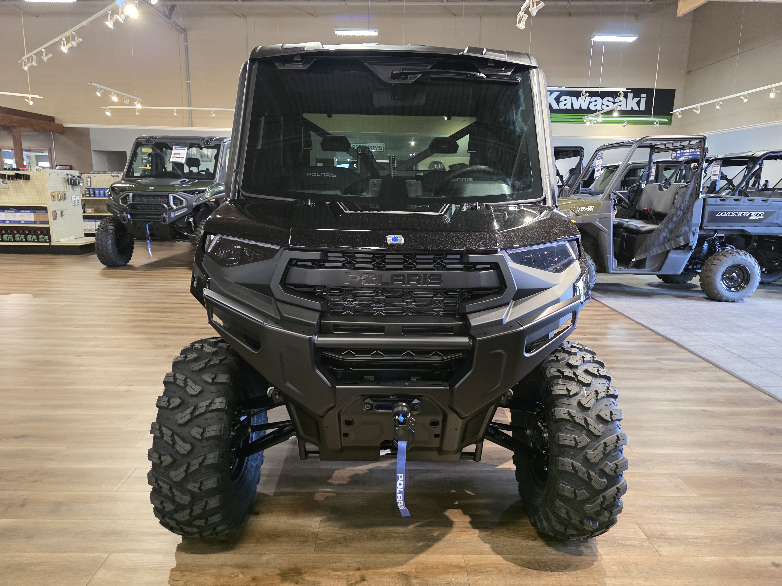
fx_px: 520
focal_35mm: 23
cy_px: 293
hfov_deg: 73.9
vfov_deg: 58.9
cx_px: 391
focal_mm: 6.3
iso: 1600
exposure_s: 1/120
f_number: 1.7
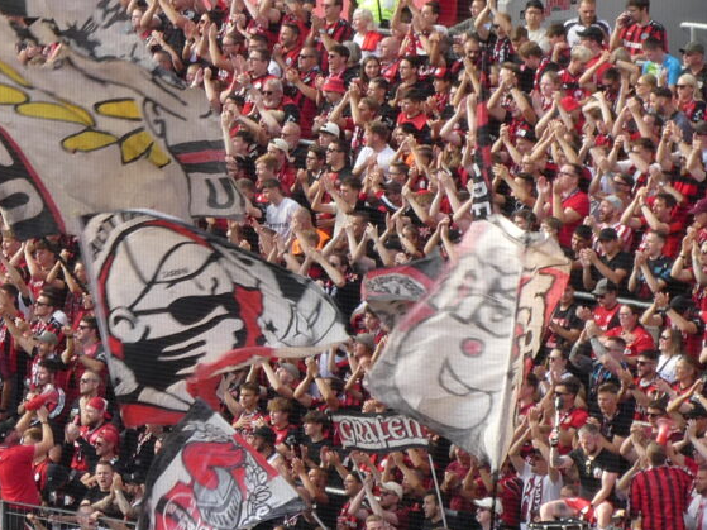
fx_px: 9352
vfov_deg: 3.2
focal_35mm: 458
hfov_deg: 4.3
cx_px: -300
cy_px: 111
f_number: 5.5
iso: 80
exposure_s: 1/80
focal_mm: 28.7
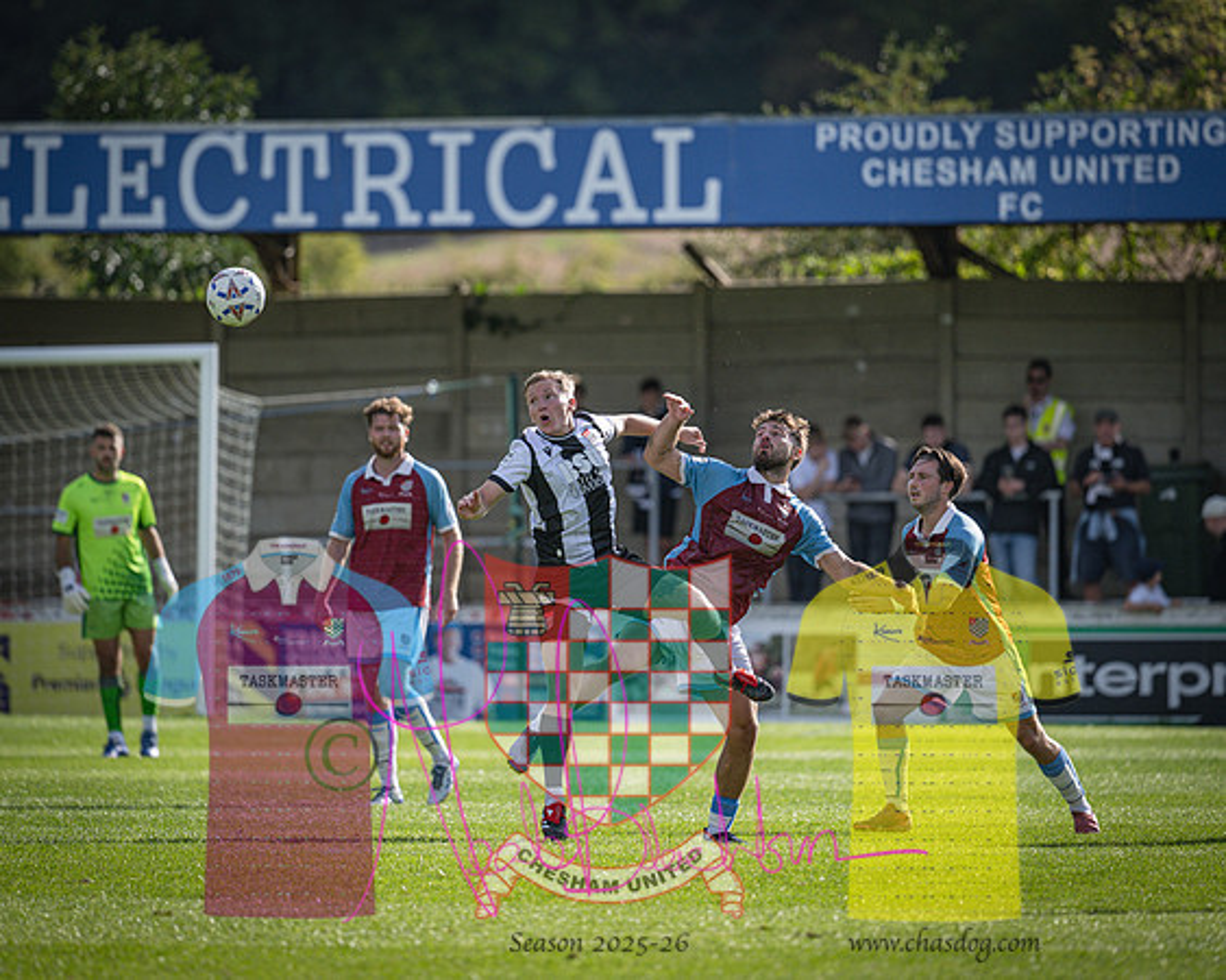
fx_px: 16340
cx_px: 613
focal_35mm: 450
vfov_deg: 3.4
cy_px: 490
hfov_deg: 4.3
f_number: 4.5
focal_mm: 400
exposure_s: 1/2000
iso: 320
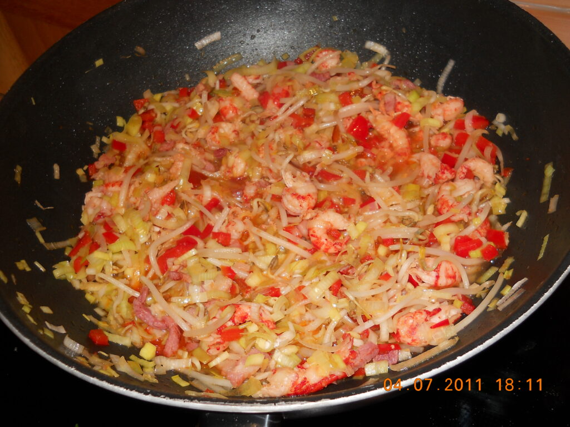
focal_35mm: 41
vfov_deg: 35.1
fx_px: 675
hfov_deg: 45.8
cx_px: 285
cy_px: 214
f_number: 3.1
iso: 80
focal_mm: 6.72
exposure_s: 1/30
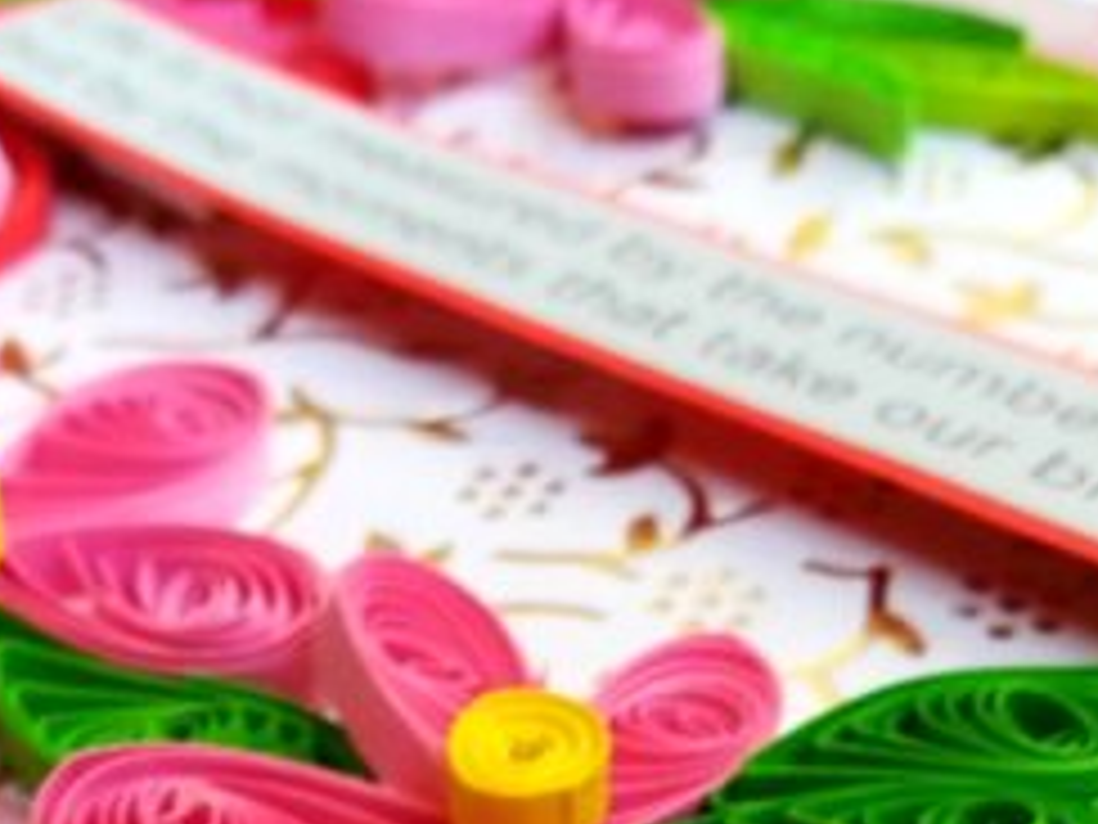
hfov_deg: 30.3
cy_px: 986
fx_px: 2030
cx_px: 562
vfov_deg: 21.3
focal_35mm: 64
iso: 125
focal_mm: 3.83
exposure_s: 1/30
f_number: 2.2
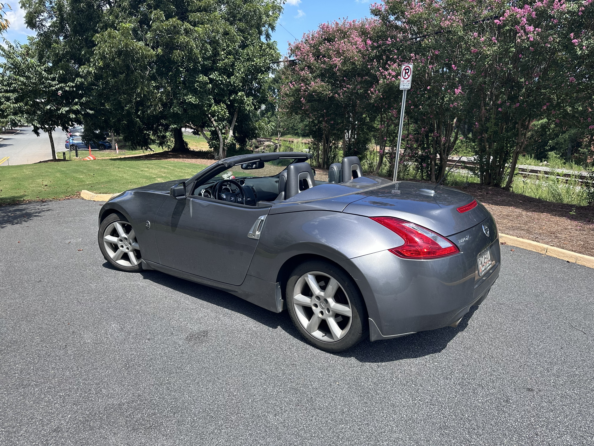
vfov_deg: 56.8
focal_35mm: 24
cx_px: 297
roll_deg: -2.2
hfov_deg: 71.6
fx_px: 412
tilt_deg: -12.1
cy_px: 223
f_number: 1.78
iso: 80
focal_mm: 6.86
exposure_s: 1/2299
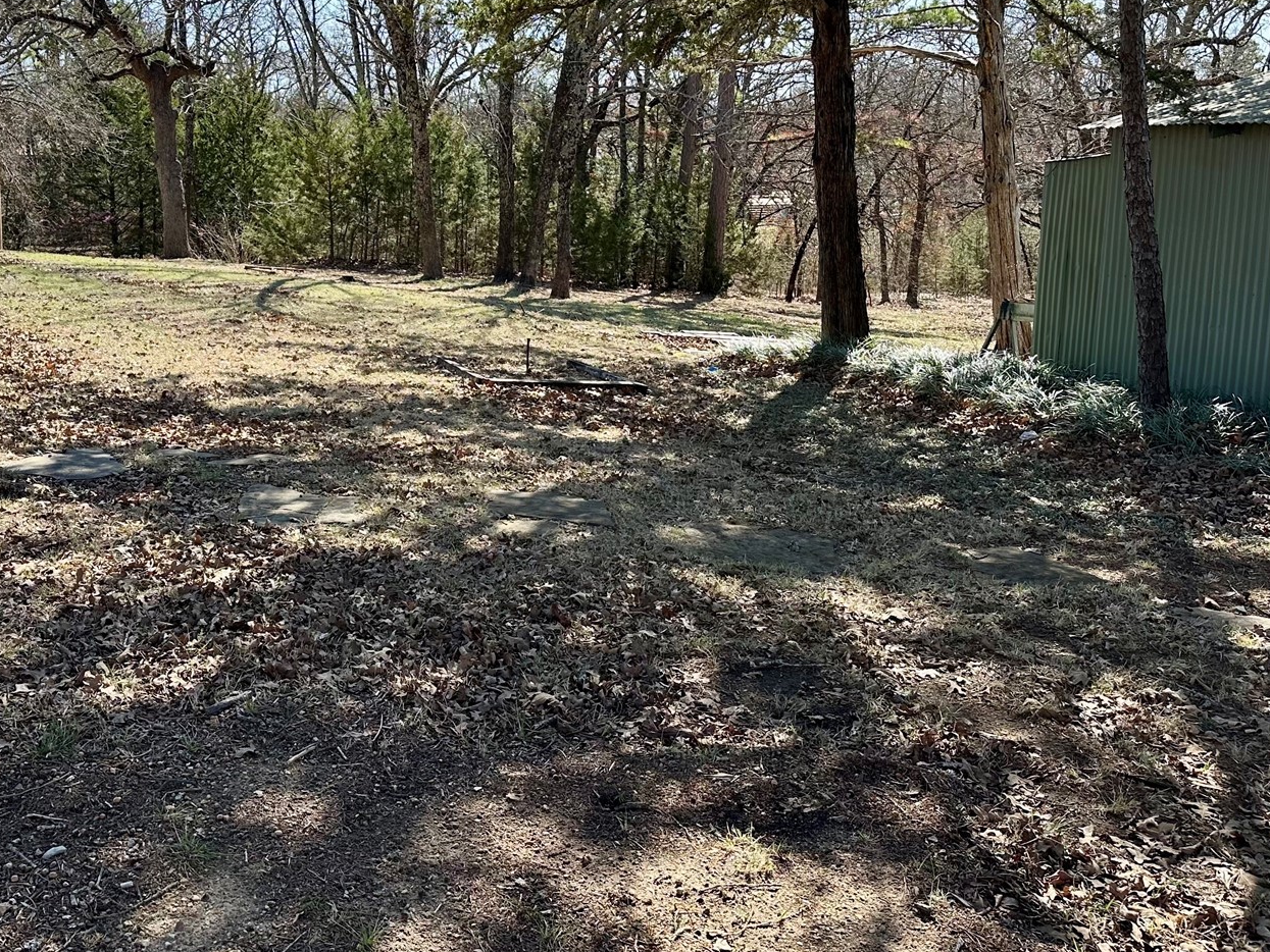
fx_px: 1358
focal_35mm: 37
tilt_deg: -8.4
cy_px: 343
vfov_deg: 38.4
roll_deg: +1.0
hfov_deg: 49.4
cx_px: 436
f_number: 1.78
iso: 80
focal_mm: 6.86
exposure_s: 1/1393
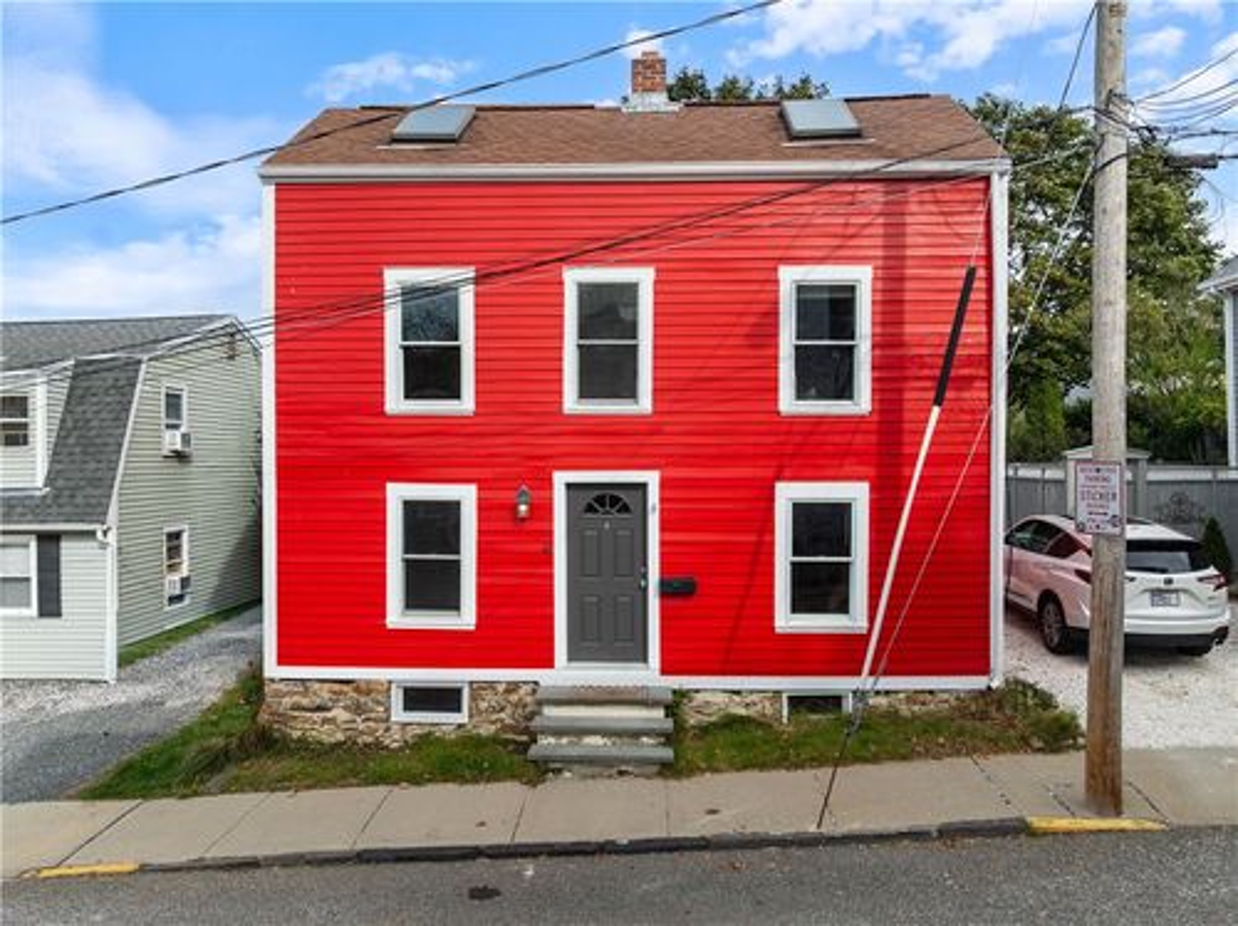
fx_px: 858
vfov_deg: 56.7
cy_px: 463
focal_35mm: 24
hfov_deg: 71.6
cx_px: 619
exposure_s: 1/1600
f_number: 2.8
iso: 120
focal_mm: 12.29
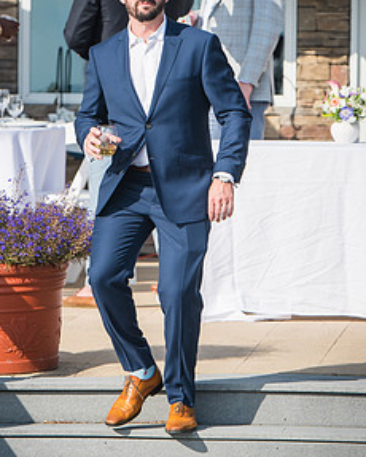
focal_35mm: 342
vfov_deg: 5.7
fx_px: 4626
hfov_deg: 4.5
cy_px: 162
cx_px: 161
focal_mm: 155
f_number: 4
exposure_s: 1/2500
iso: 200
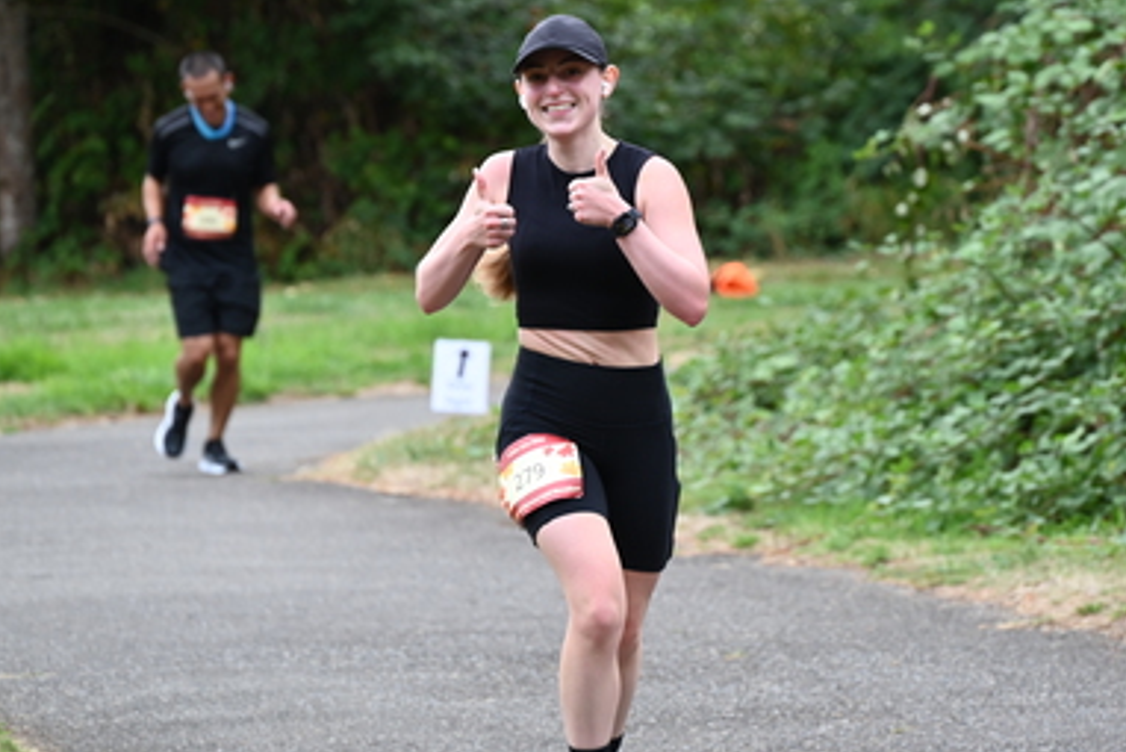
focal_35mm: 288
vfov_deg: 4.8
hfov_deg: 7.1
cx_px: 646
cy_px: 288
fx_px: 9011
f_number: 6.3
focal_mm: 200
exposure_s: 1/250
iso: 450
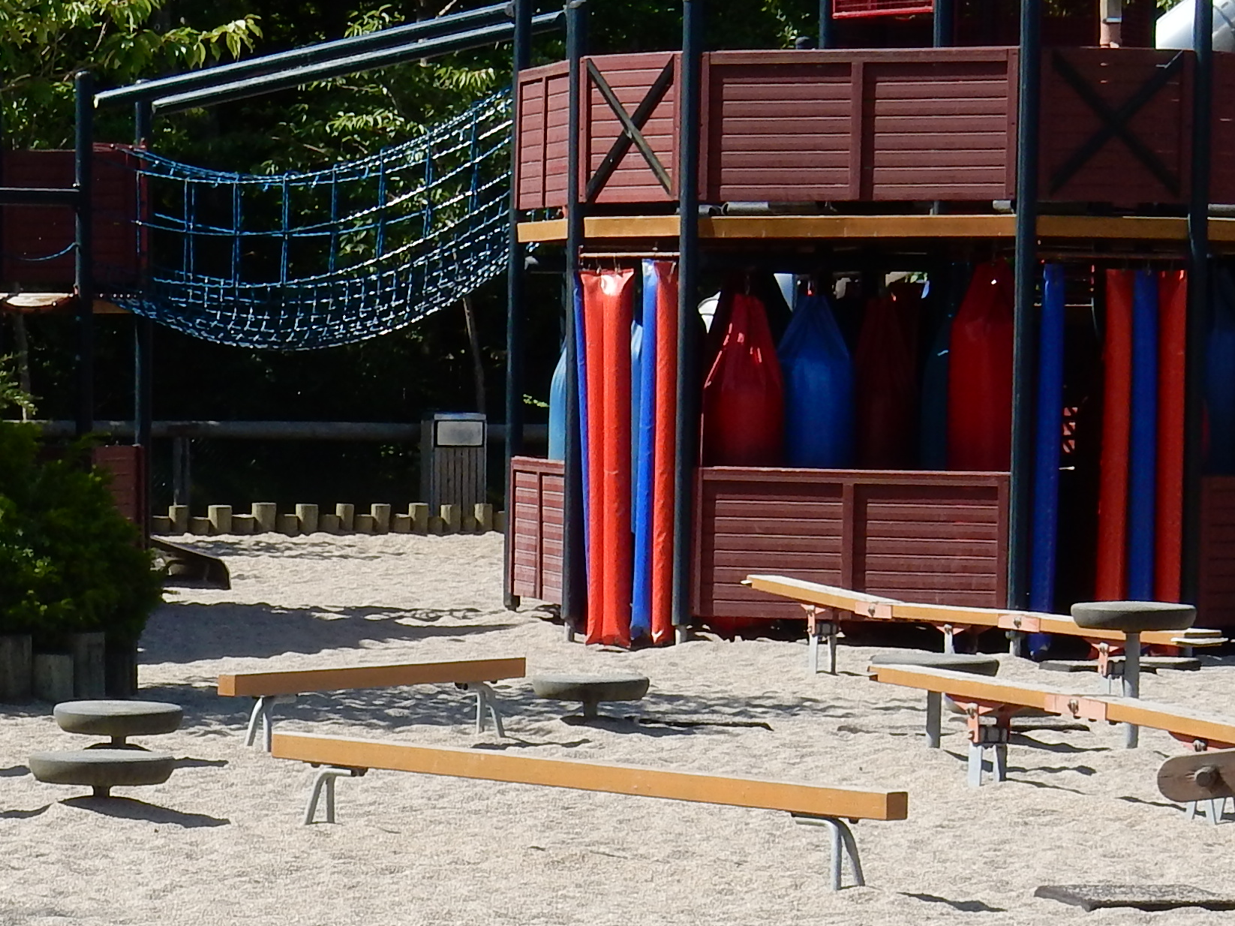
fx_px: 5993
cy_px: 807
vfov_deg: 8.8
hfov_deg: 11.7
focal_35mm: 168
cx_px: 108
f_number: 4.5
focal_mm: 10.7
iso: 125
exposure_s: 1/640
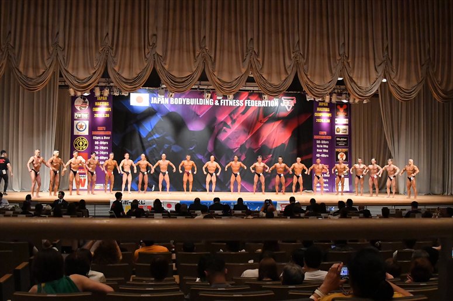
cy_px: 150
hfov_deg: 46.4
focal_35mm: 42
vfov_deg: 31.9
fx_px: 528
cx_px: 226
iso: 11400
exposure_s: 1/400
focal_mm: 28
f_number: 5.6
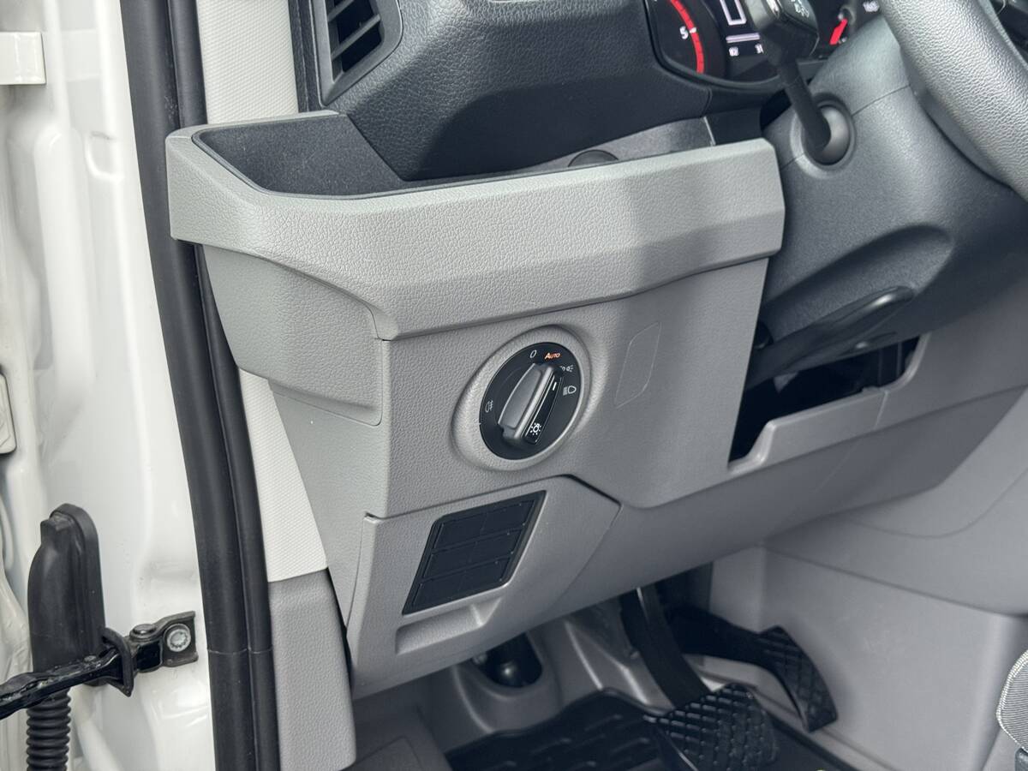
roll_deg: +1.0
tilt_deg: -19.7
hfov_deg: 39.7
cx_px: 514
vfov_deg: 30.3
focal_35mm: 48
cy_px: 386
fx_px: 1425
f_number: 1.78
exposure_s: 1/107
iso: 100
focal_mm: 6.76
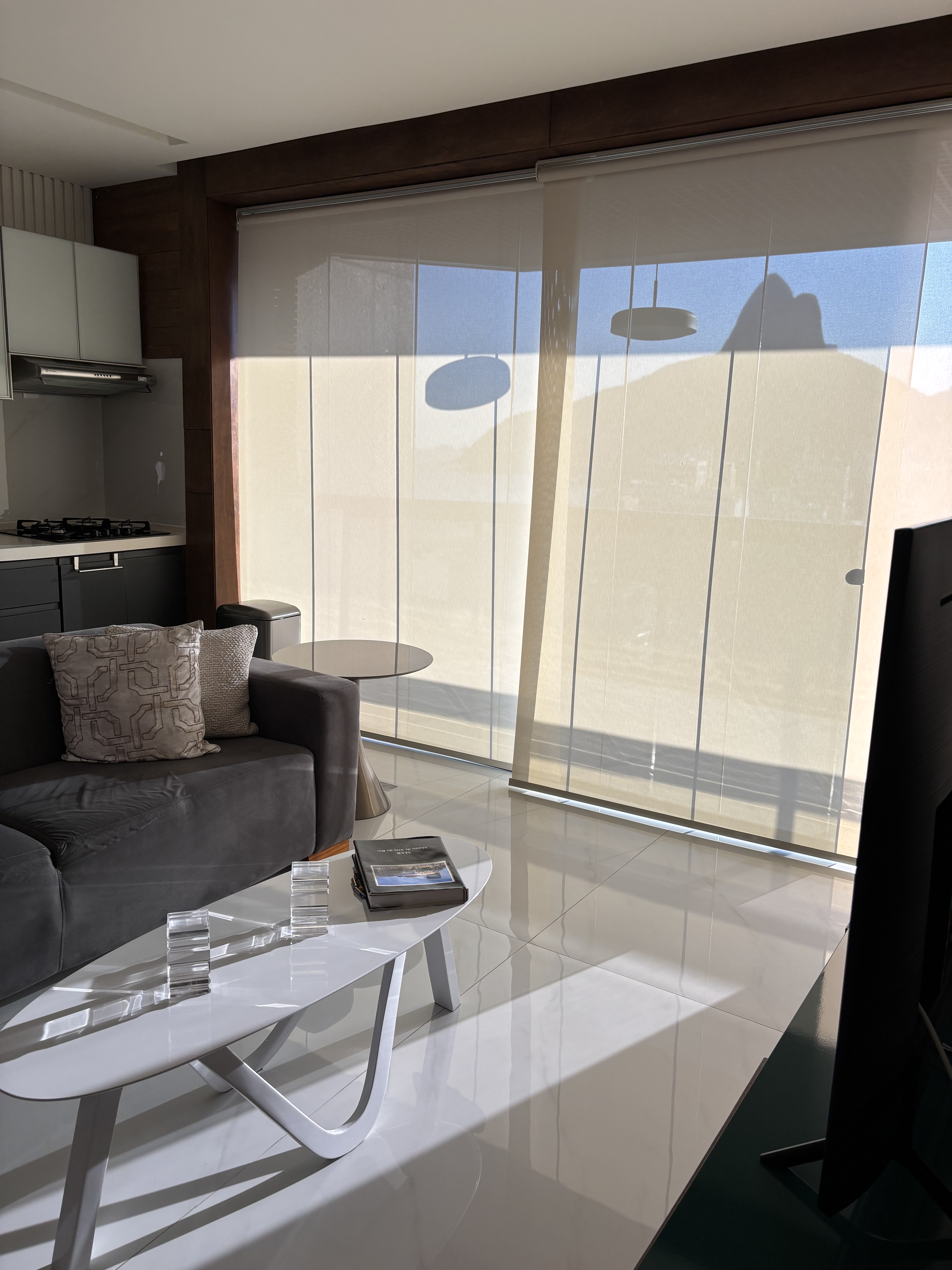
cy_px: 635
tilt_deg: -10.7
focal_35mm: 26
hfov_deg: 53.1
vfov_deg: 67.3
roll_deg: -2.3
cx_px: 476
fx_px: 953
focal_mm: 5.96
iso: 50
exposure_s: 1/353
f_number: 1.6
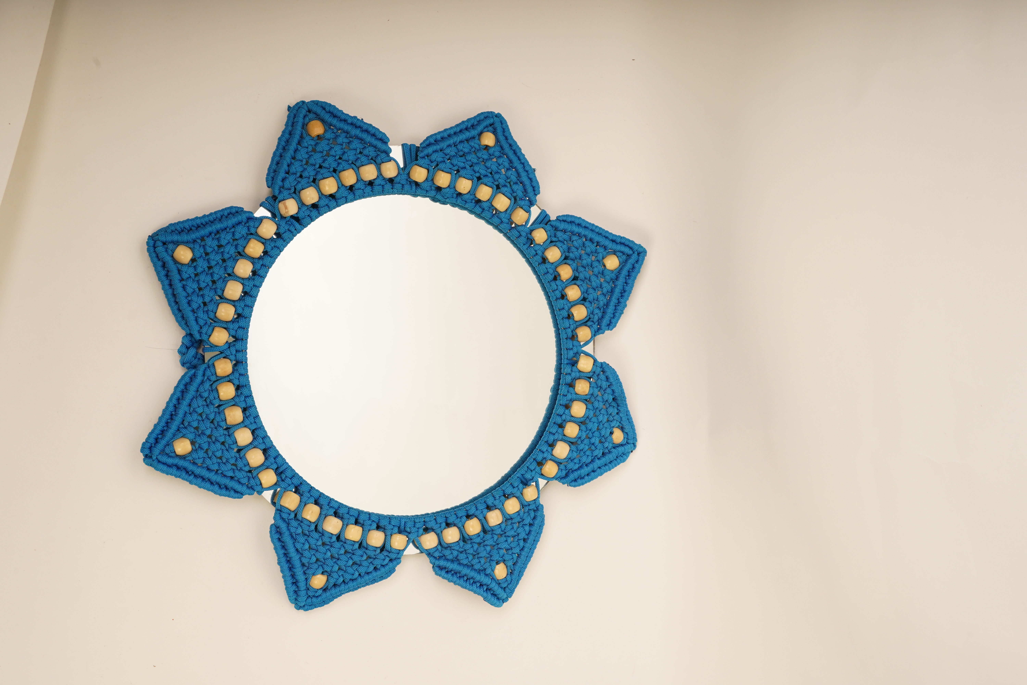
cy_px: 342
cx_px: 514
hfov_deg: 47.4
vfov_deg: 32.6
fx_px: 1170
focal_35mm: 41
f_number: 14
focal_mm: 41
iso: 1600
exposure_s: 1/250
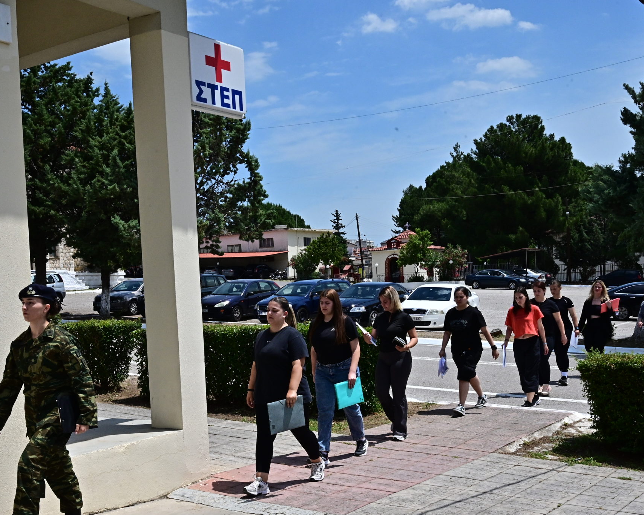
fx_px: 871
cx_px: 292
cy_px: 309
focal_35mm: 46
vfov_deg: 32.8
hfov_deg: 40.5
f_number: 22
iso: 1600
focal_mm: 32.5
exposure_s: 1/1000
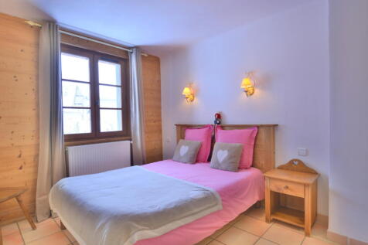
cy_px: 122
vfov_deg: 63.2
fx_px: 199
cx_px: 184
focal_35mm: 20
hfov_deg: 85.4
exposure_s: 1/50
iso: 200
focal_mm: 13
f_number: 3.5
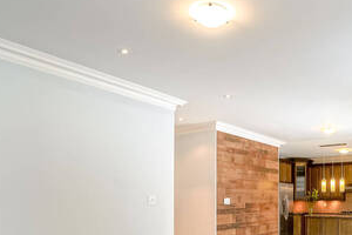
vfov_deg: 38.1
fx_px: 313
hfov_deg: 56.4
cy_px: 214
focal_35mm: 32
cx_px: 255
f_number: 7.1
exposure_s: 1/13
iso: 200
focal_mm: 10
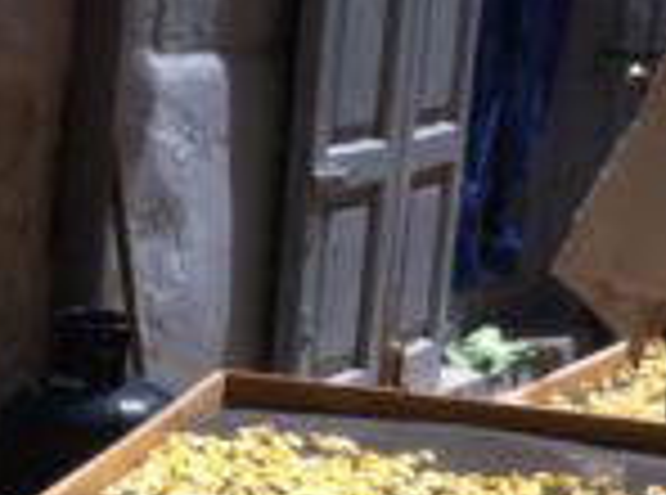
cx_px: -360
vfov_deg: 10.3
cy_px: 558
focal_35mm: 142
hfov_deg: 13.1
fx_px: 2723
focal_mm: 3.85
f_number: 2.8
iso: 80
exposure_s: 1/1160
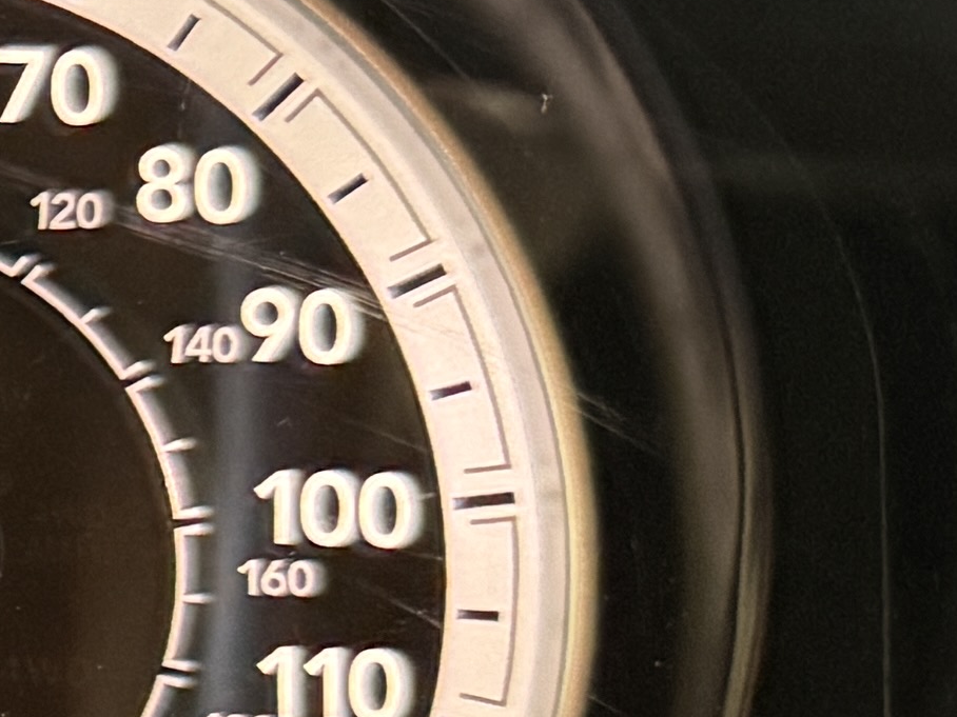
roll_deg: -2.0
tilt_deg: -18.5
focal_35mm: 151
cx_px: -1686
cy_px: 673
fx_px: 4175
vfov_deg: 9.8
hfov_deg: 10.3
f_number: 1.78
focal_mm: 6.76
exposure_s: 1/60
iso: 400
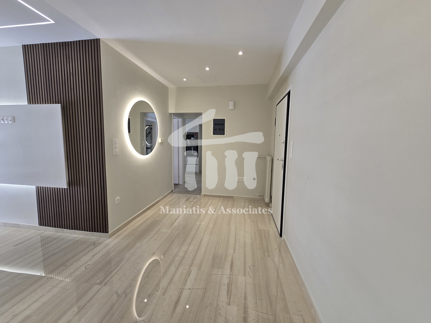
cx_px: 216
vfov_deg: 89.9
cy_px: 162
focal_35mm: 13
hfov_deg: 106.2
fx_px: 162
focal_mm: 2.2
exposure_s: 1/100
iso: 80
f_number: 2.2
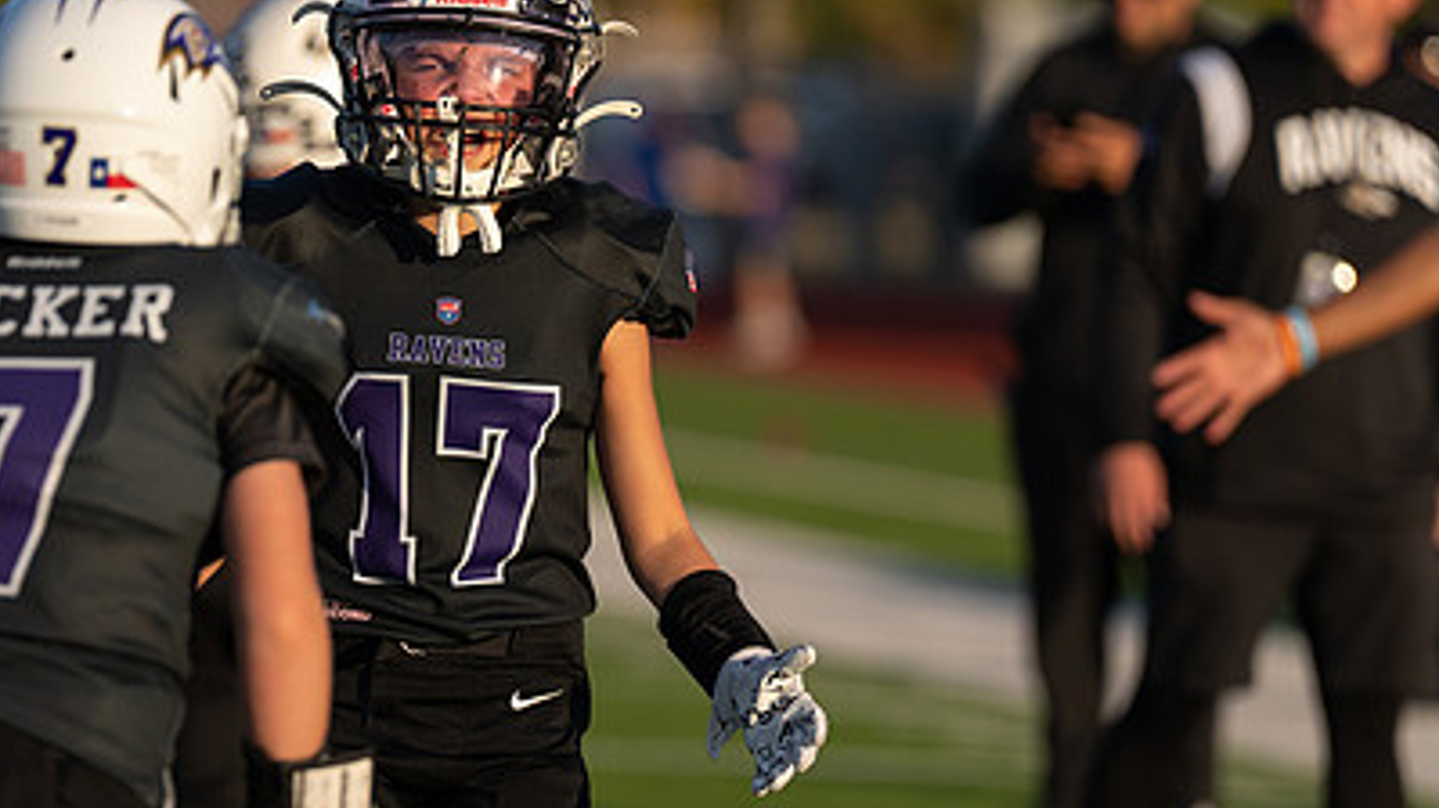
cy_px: 493
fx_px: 18268
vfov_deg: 2.5
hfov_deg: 4.5
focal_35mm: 479
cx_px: 452
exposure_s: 1/2000
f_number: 2.8
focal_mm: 200
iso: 100
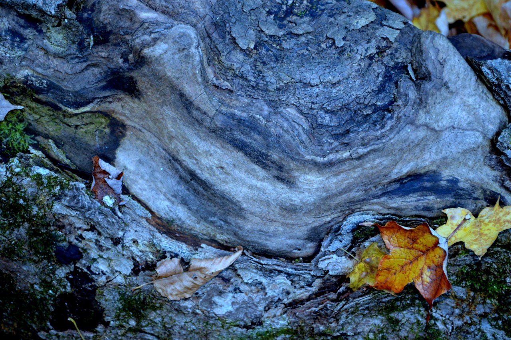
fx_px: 1170
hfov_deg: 24.6
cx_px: 256
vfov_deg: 16.5
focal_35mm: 82
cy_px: 170
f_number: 5.6
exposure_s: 1/60
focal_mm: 55
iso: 2000
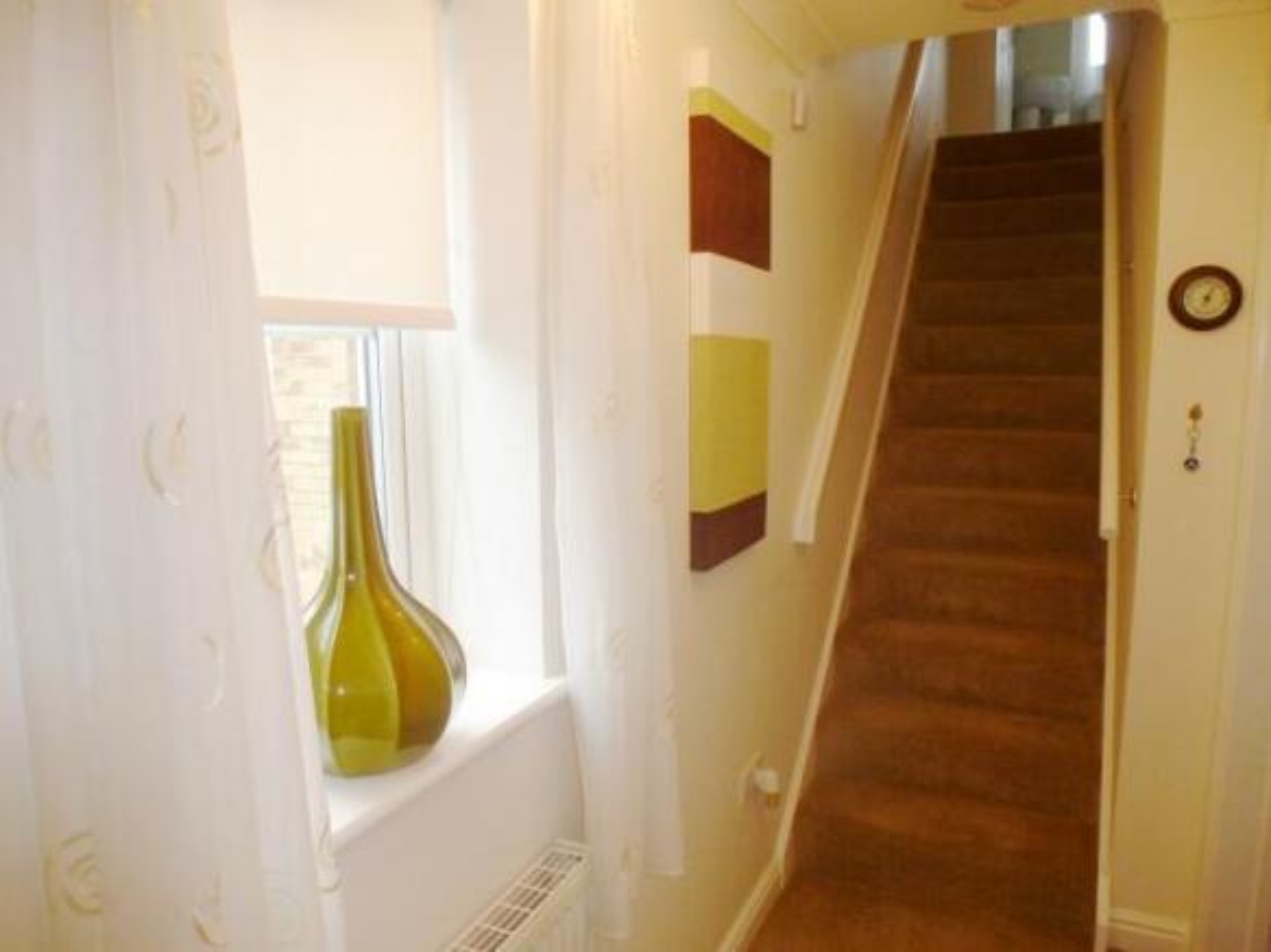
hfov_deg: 71.6
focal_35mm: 24
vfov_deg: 56.8
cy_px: 476
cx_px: 636
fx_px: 881
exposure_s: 1/60
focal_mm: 4.3
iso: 320
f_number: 3.3
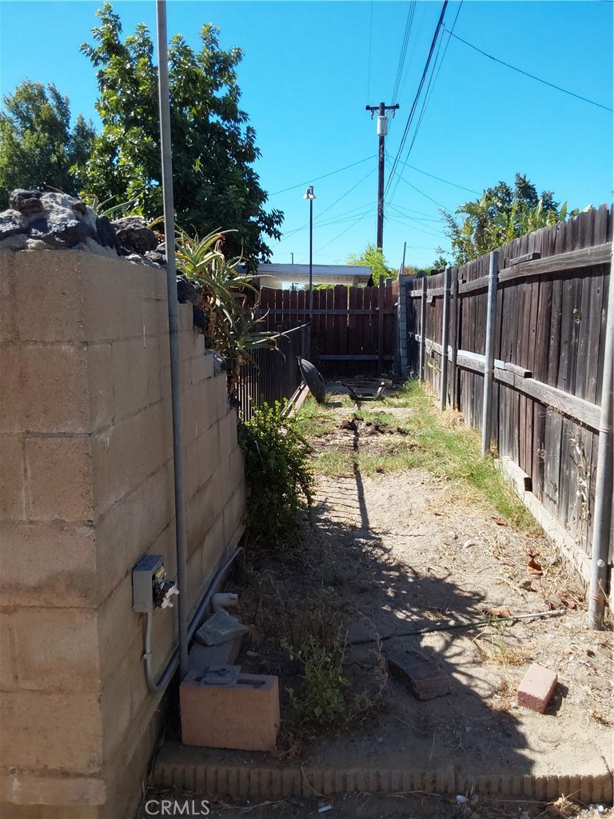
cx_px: 307
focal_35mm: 28
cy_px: 410
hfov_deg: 49.7
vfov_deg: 63.4
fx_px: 662
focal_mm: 2.91
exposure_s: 1/1280
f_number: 1.9
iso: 50
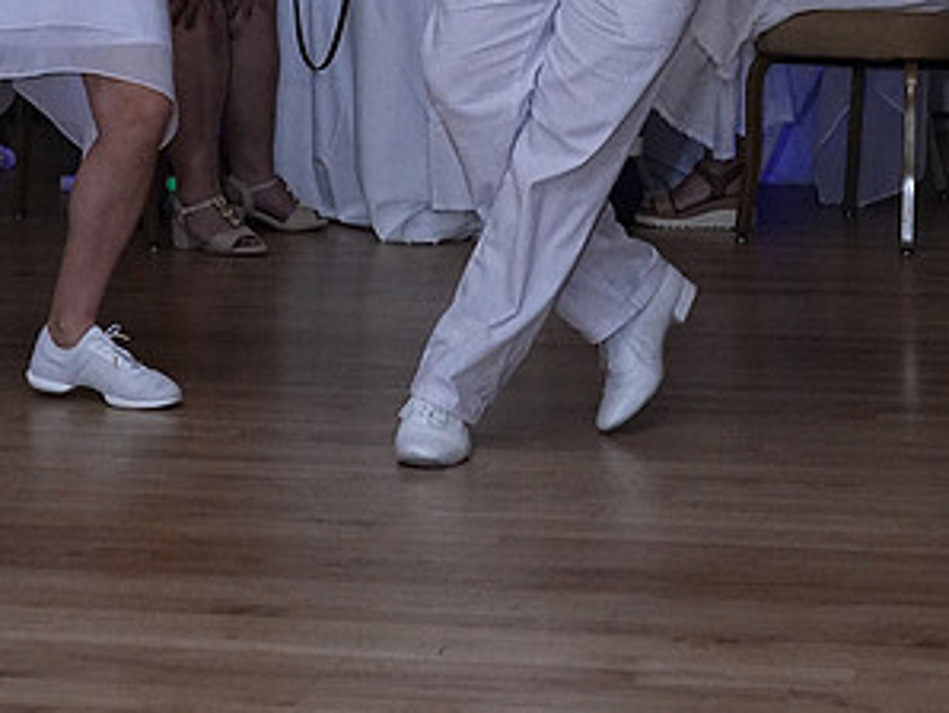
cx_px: 346
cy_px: -156
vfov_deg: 11.1
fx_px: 3594
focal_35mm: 131
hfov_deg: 15.0
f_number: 7.1
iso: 5000
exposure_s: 1/200
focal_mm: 47
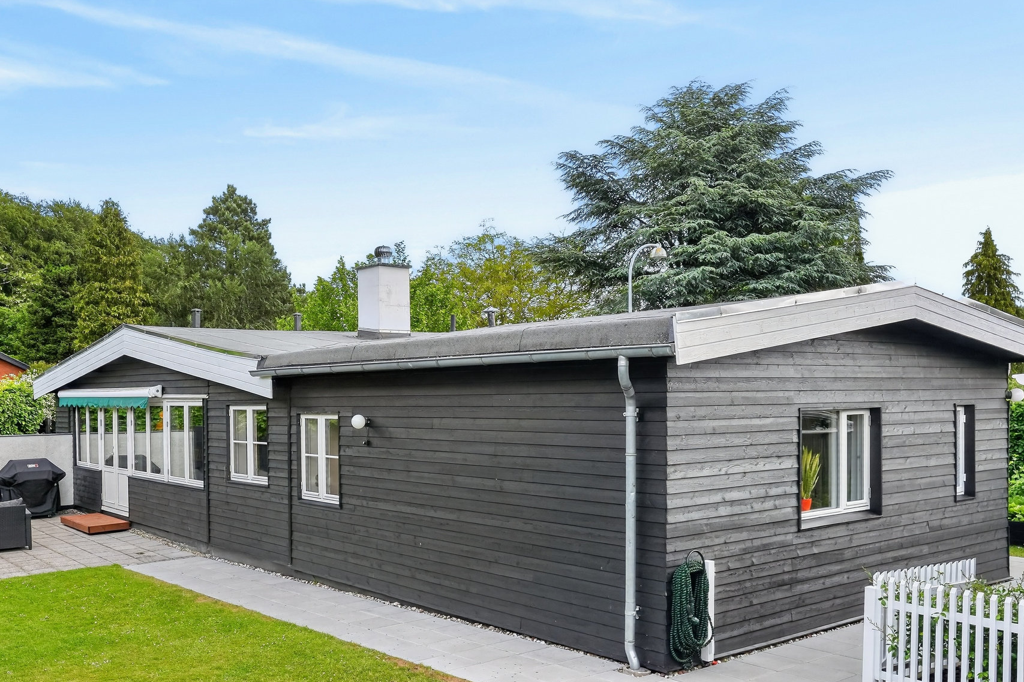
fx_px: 938
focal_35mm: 33
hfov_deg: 56.3
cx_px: 360
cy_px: 419
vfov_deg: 39.7
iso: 400
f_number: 8
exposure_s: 1/500
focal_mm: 22
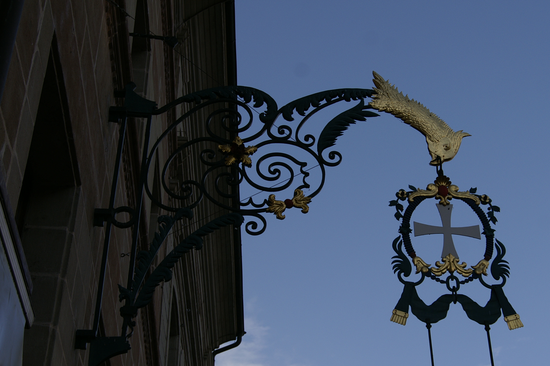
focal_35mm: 62
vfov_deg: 21.8
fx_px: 946
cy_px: 249
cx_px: 356
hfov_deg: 32.2
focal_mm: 30
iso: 100
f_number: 8
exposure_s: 1/250
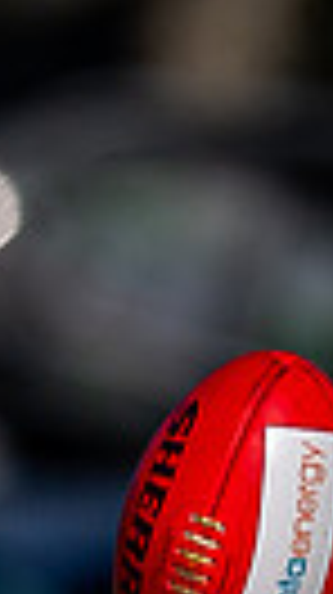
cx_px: -540
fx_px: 80341
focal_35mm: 5105
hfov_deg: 0.2
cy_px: 1133
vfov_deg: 0.4
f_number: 4
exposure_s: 1/2500
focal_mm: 500
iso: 100
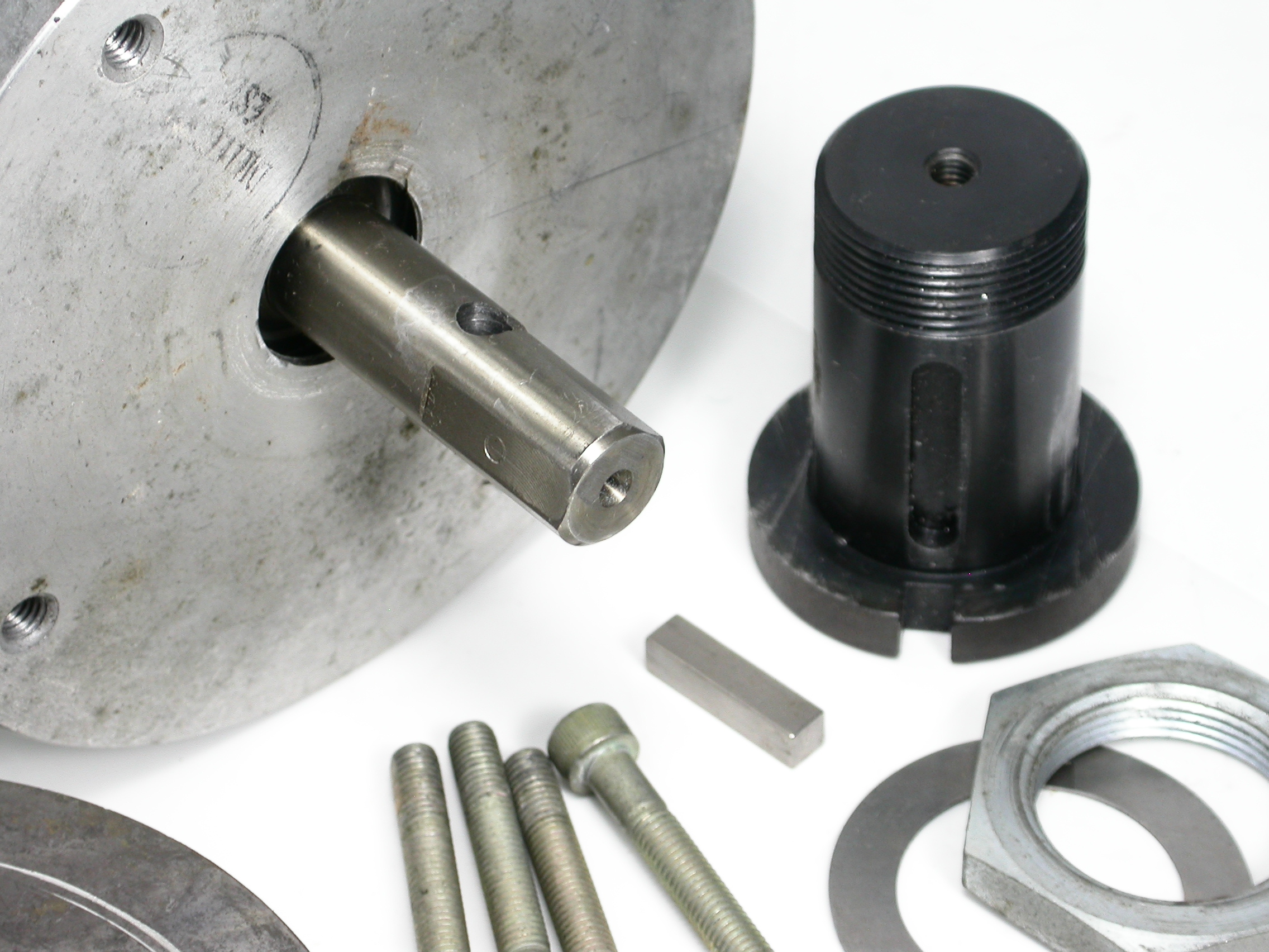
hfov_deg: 12.8
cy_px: 476
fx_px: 5646
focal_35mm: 154
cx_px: 634
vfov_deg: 9.6
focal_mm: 32
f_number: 5.1
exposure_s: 1/30
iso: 100
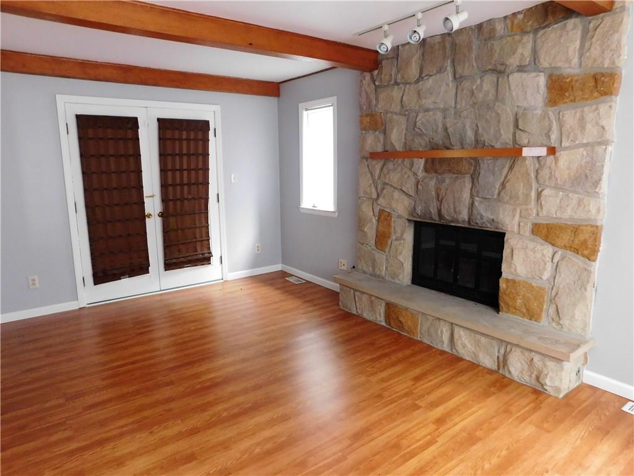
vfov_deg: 58.9
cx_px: 317
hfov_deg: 73.9
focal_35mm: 23
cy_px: 238
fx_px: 421
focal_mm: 4
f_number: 3
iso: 400
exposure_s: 1/25
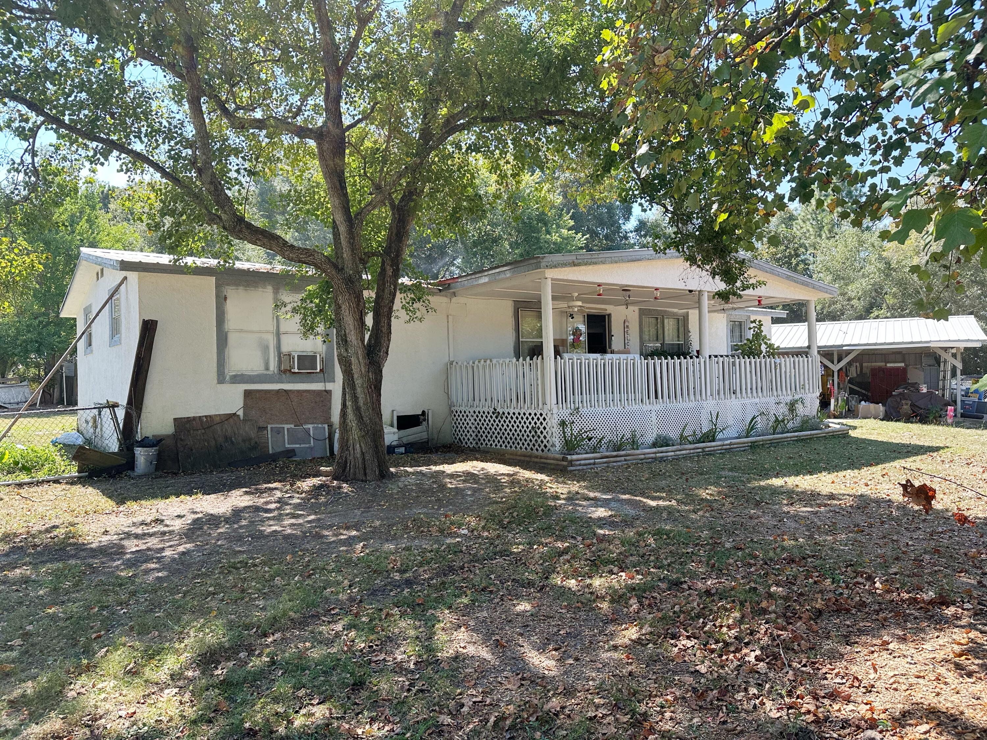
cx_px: 494
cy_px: 370
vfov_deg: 56.8
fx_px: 684
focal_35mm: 24
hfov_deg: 71.6
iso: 80
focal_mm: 6.86
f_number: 1.78
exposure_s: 1/750
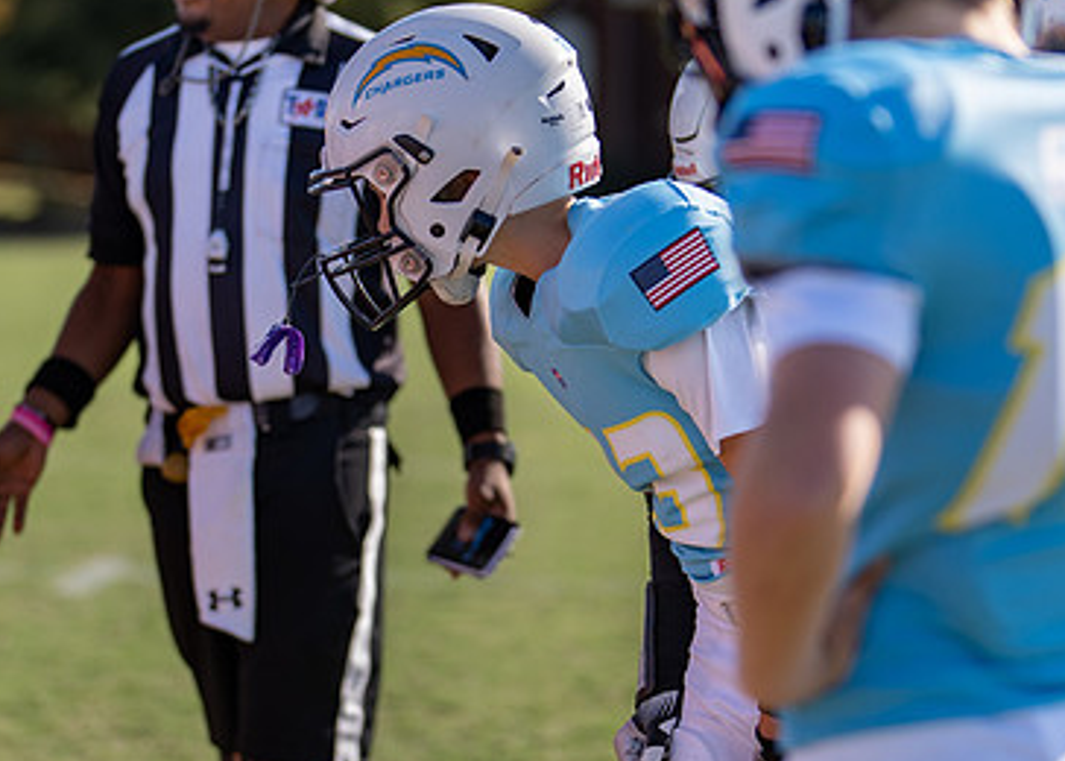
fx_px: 3811
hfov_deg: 15.9
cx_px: 475
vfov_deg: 11.4
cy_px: 516
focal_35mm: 126
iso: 100
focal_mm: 50
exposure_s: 1/5000
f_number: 1.2
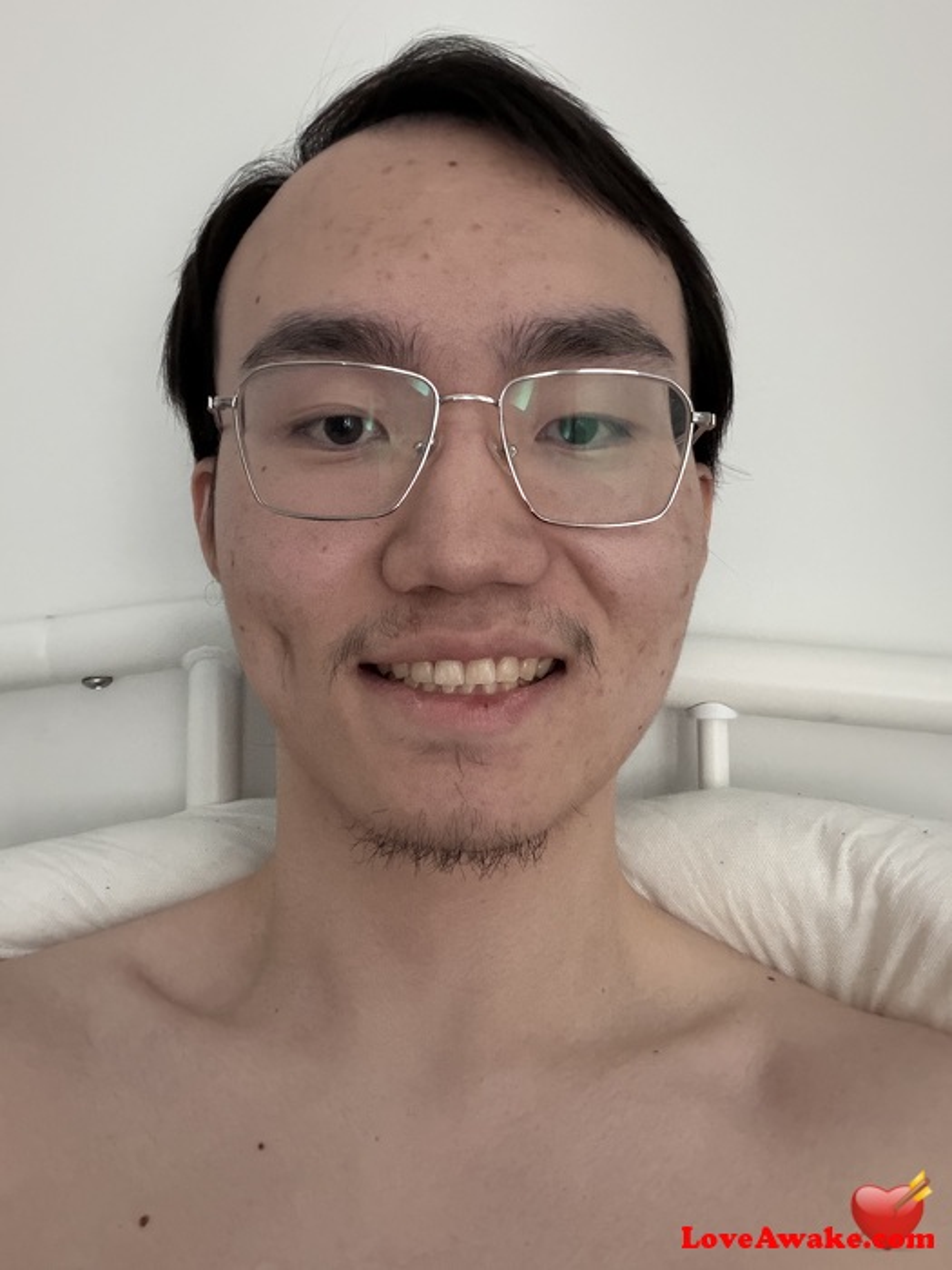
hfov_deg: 46.8
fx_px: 1100
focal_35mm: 30
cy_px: 635
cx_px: 476
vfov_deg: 60.0
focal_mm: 2.71
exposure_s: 1/15
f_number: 1.9
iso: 640
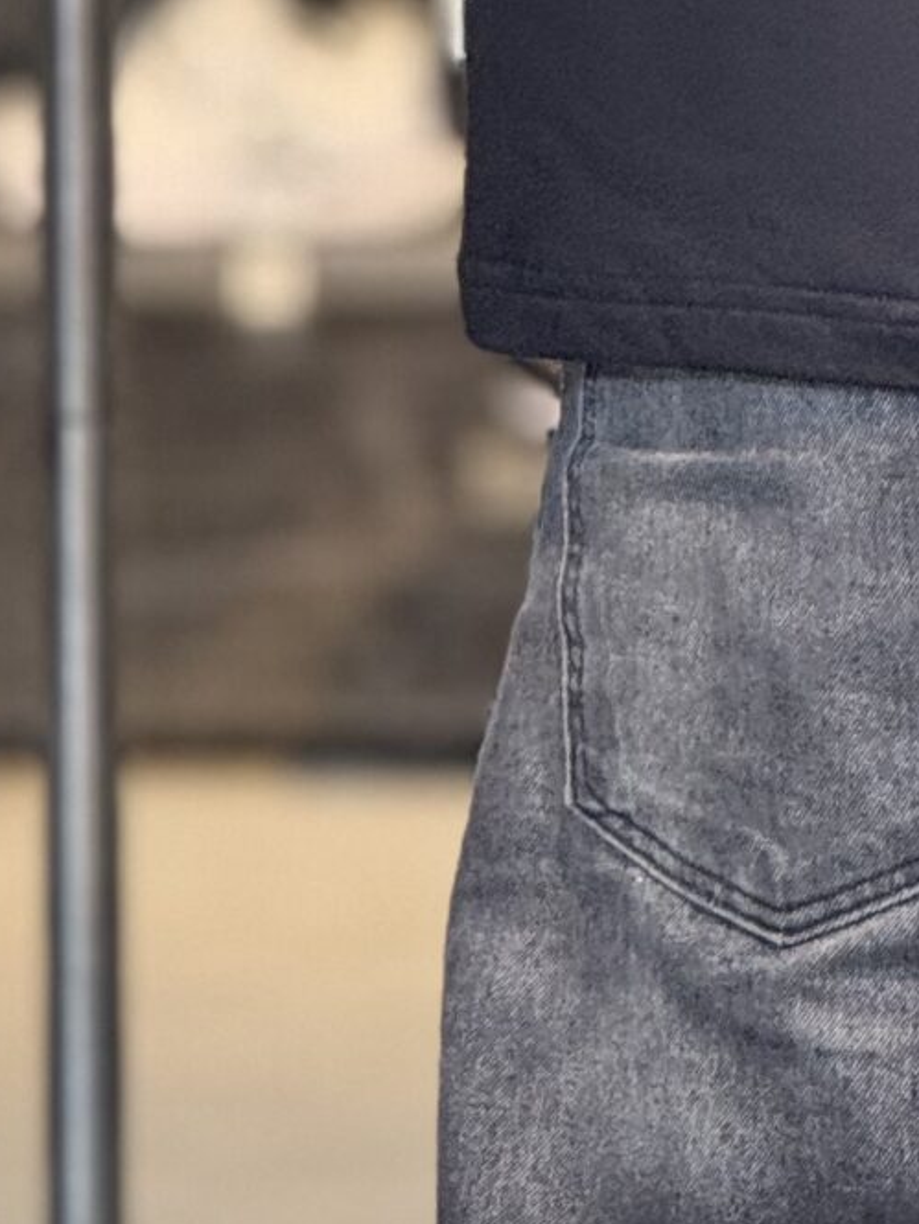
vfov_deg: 4.2
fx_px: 16349
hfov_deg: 3.2
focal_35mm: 462
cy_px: -1091
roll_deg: -0.4
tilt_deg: -1.4
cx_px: 1245
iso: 320
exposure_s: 1/100
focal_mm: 15.66
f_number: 2.8
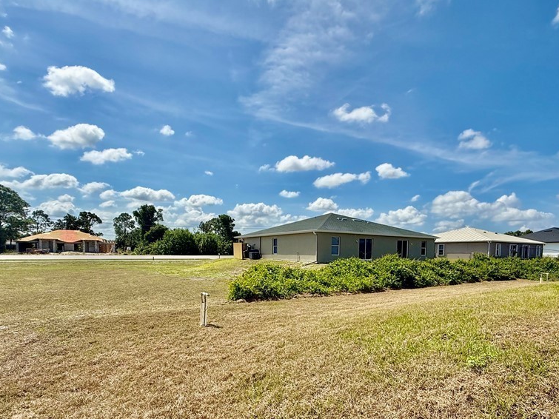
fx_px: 307
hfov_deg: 84.5
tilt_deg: -3.7
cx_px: 305
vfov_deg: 67.2
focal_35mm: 19
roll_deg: -1.3
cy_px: 272
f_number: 2.2
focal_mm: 2.22
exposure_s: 1/2976
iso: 50
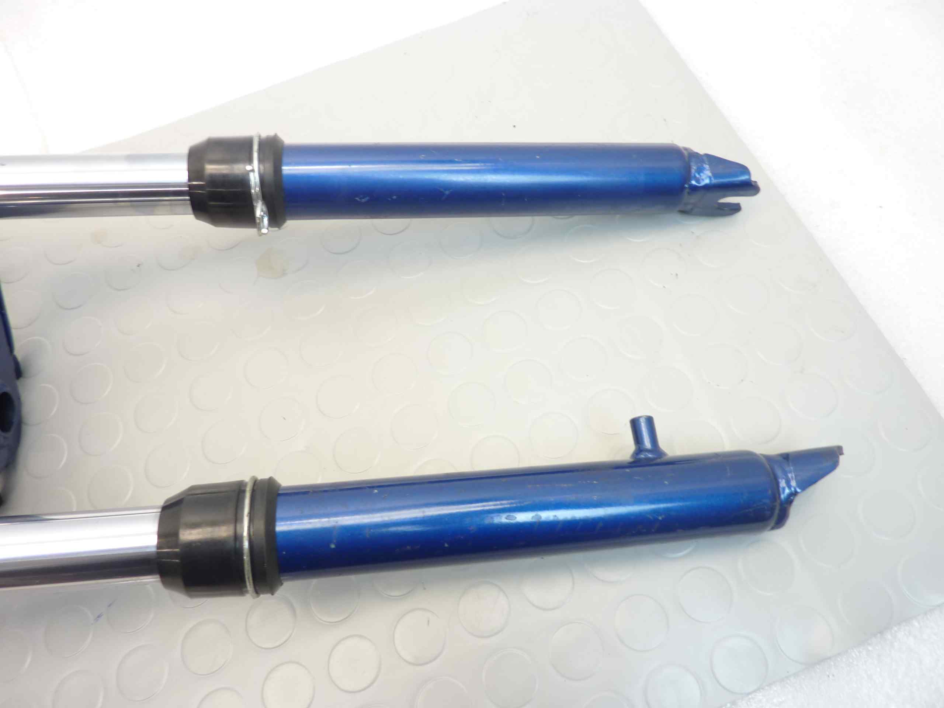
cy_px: 354
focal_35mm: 25
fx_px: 682
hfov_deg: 69.4
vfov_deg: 54.9
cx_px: 472
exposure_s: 1/10
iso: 80
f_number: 3.3
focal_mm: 4.1
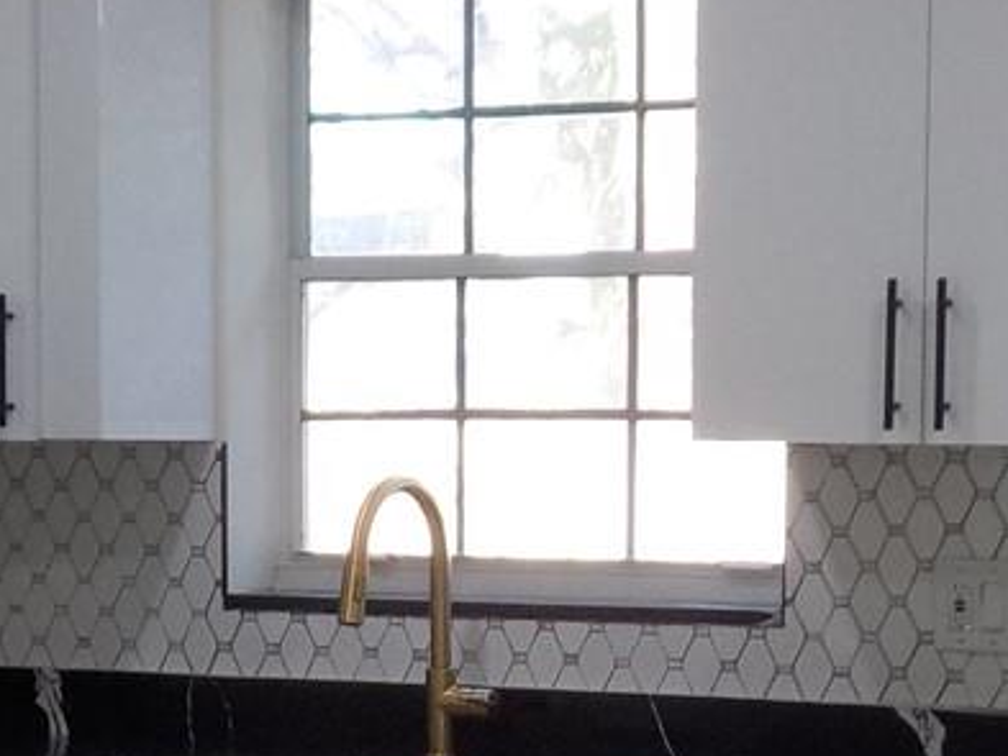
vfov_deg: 12.0
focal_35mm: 122
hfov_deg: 16.1
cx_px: 526
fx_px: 3554
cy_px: 810
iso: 125
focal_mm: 4.1
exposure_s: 1/40
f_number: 3.3
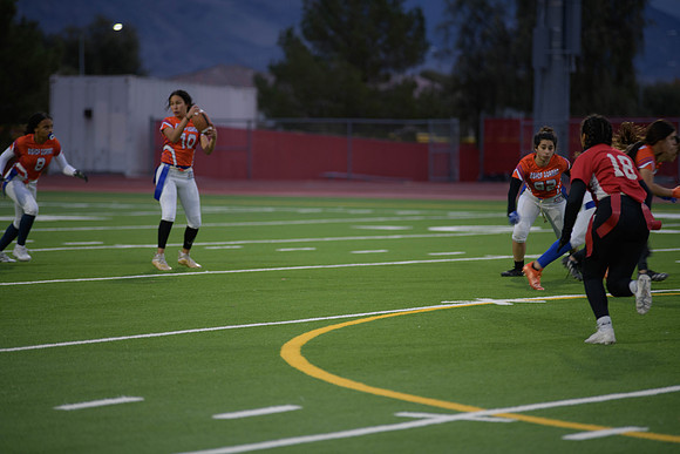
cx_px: 340
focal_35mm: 180
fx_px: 3401
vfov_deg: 7.6
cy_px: 227
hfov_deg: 11.4
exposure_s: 1/200
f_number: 2.8
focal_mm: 180
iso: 360
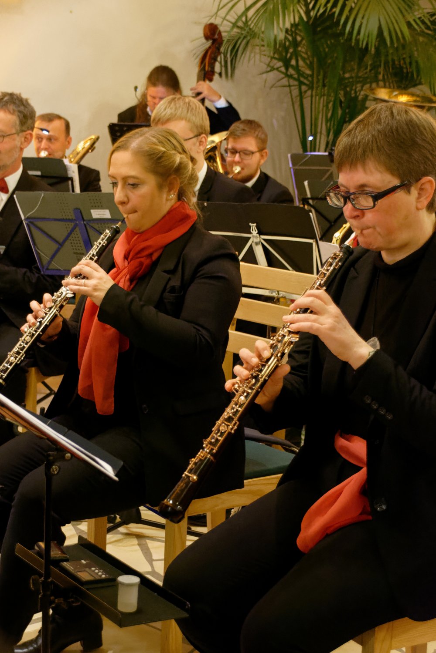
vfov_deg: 30.5
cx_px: 218
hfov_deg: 20.6
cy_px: 326
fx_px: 1199
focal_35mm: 66
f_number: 4.5
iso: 11400
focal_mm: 44
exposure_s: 1/60
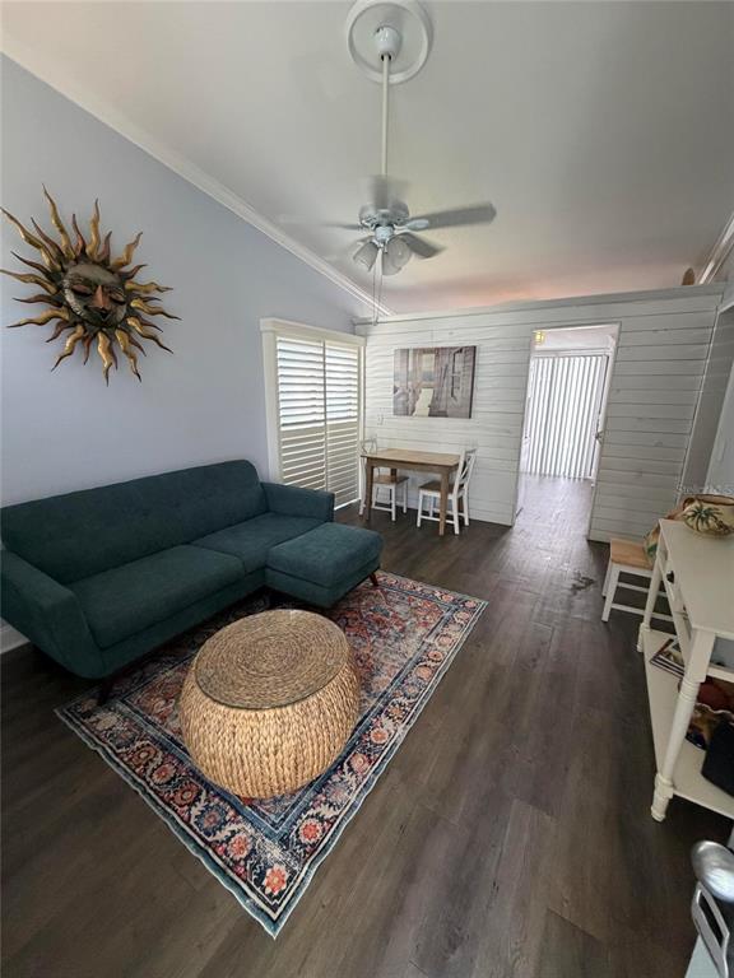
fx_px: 396
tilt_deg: -14.6
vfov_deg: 102.1
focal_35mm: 14
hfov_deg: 85.7
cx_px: 367
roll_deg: -0.1
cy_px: 489
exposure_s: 1/60
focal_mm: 2.22
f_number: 2.2
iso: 320
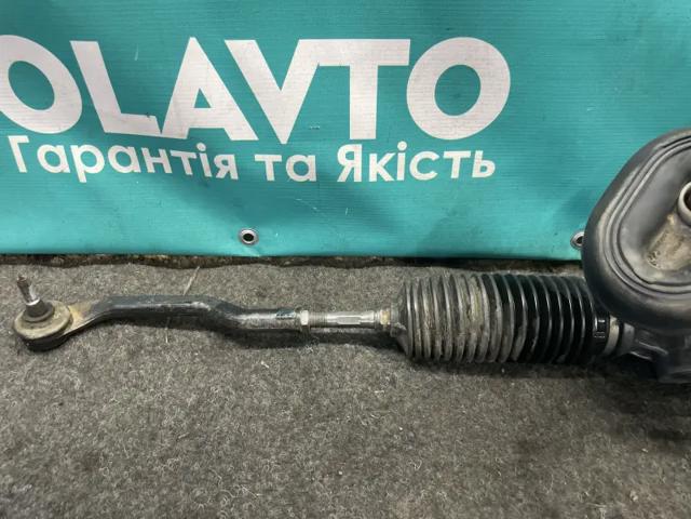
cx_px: 346
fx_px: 519
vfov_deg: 53.1
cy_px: 260
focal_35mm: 26
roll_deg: +0.4
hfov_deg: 67.3
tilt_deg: -38.1
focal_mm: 4.2
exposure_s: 1/50
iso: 250
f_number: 1.6
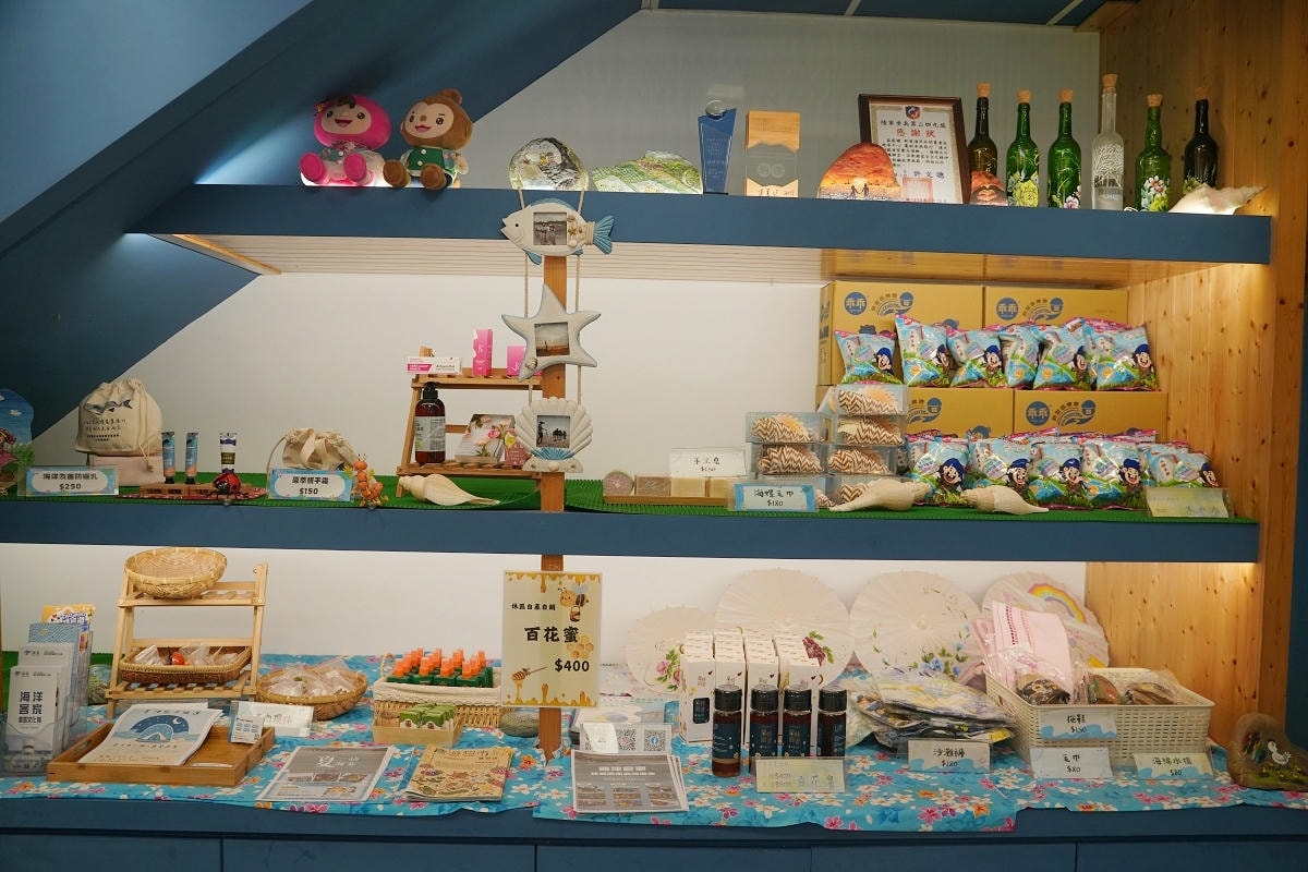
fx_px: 1017
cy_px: 436
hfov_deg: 65.5
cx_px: 654
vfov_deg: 46.4
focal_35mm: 28
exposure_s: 1/160
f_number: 4
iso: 800
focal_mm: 28
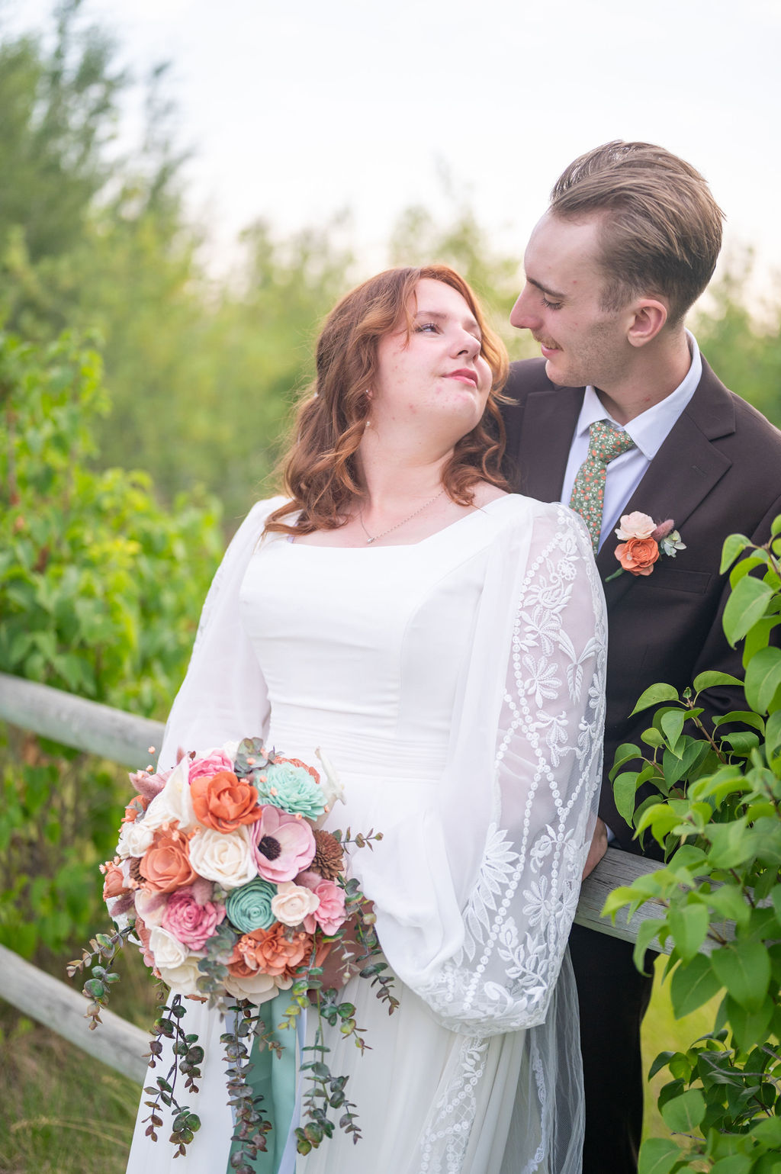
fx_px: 1629
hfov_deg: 27.0
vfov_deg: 39.6
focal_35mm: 50
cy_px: 587
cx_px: 390
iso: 250
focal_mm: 50
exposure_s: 1/800
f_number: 1.8
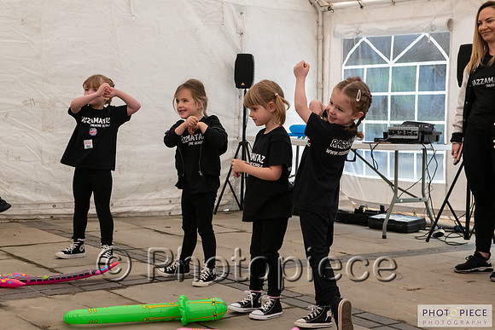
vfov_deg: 22.6
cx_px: 248
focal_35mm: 60
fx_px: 825
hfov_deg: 33.4
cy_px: 165
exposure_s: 1/320
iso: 2000
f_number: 8
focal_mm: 60
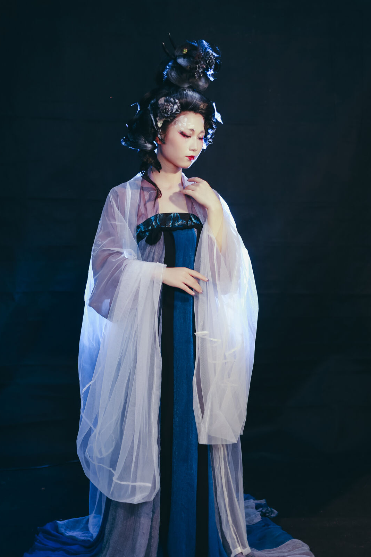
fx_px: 850
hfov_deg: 24.6
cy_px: 264
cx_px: 187
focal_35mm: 55
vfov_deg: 36.2
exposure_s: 1/100
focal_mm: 50
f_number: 2
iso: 320
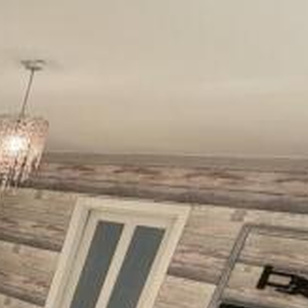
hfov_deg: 28.6
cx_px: -125
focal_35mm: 44
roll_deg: -10.4
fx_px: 443
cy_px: 365
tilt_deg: -20.4
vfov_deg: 32.1
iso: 40
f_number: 2.2
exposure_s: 1/175
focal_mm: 2.22
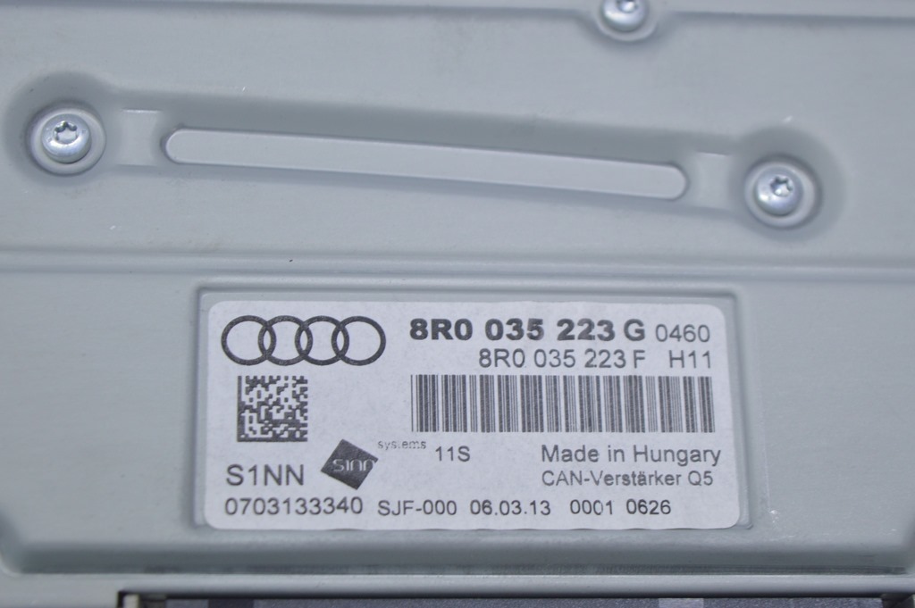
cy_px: 304
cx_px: 458
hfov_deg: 24.6
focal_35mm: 82
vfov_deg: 16.5
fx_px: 2095
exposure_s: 1/25
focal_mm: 55
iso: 400
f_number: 5.6
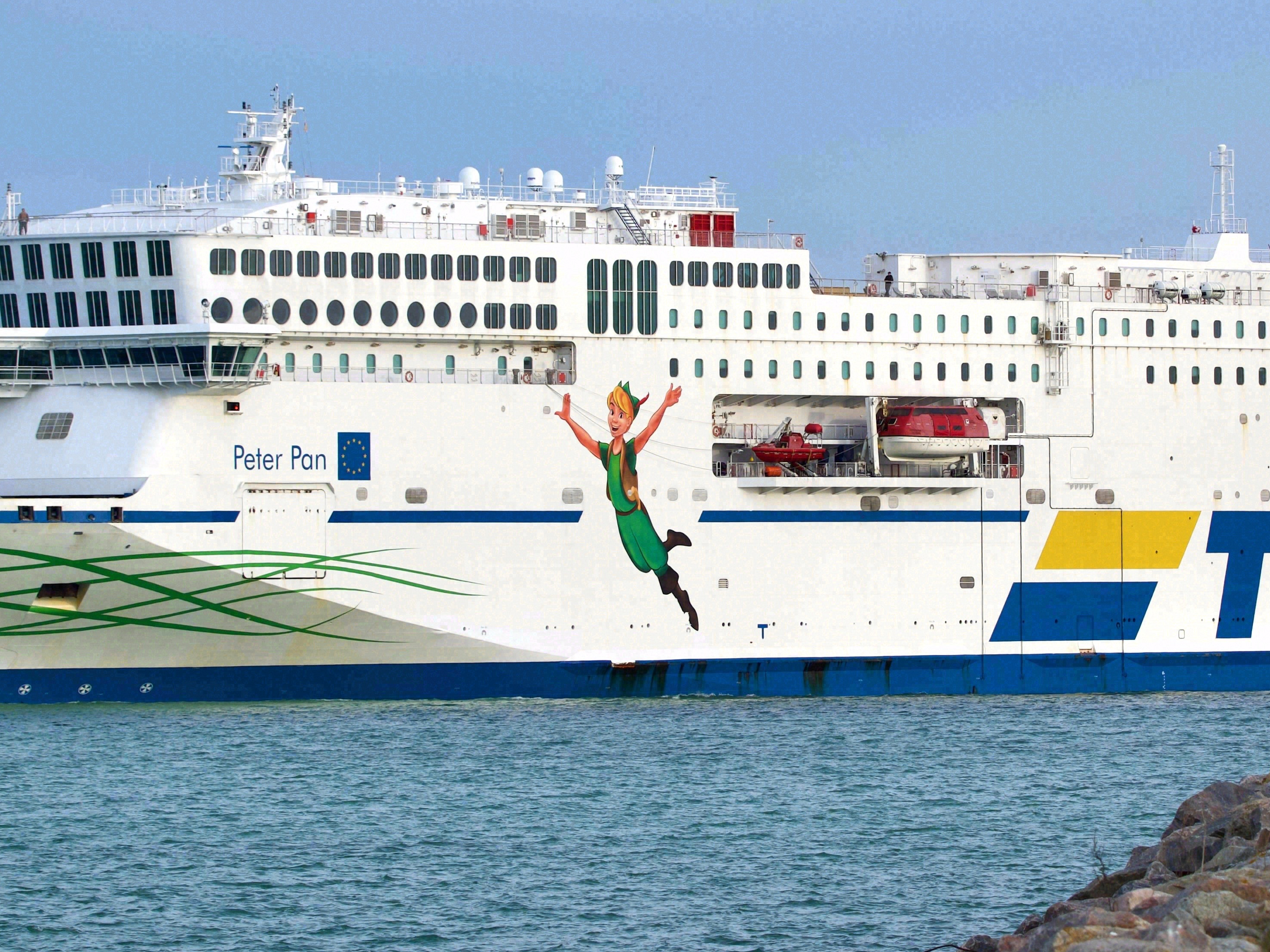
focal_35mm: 264
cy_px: 436
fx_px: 9685
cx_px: 829
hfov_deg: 7.5
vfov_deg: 5.6
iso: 125
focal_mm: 70
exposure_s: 1/500
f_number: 5
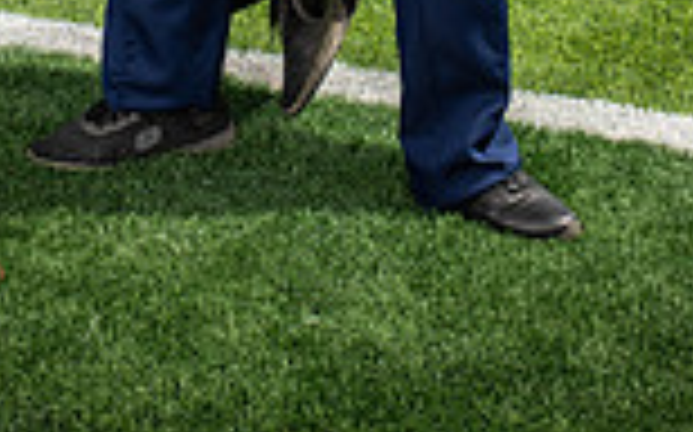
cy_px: -531
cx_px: 324
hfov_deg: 19.5
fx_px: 2019
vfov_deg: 10.8
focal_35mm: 107
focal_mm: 36
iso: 125
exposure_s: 1/400
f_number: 7.1
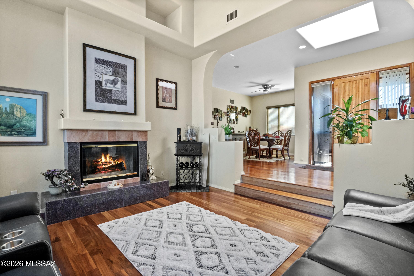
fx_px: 184
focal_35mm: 16
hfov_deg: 96.8
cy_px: 138
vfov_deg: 73.7
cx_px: 207
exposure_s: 1/8
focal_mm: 16
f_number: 22
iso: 1600
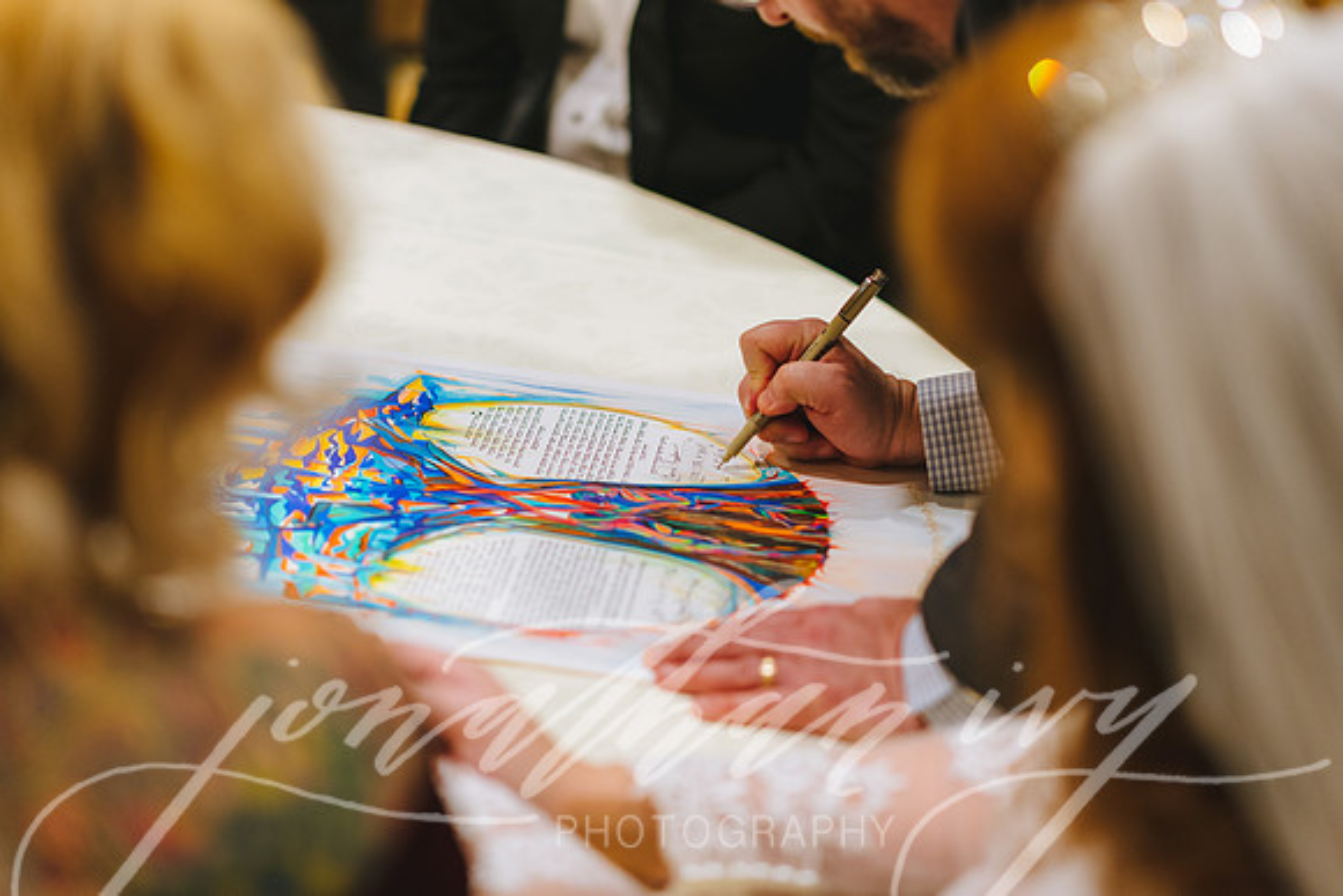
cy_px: 448
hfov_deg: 23.9
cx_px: 672
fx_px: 3177
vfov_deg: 16.1
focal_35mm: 85
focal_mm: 85
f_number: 2.2
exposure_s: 1/200
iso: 800
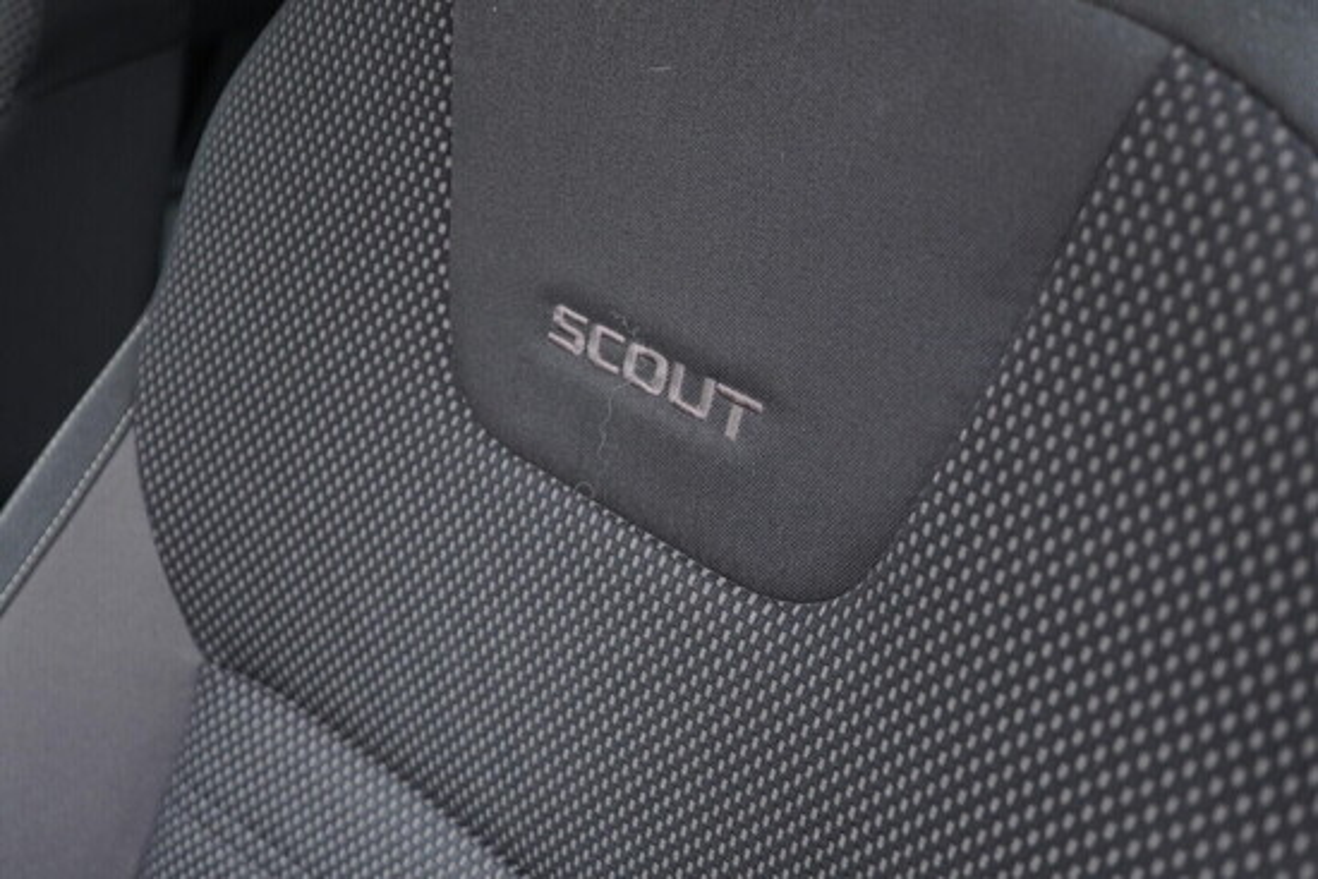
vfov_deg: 36.9
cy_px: 440
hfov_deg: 53.1
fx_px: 1318
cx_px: 659
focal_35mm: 36
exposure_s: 1/40
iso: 640
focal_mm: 24
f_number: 2.8
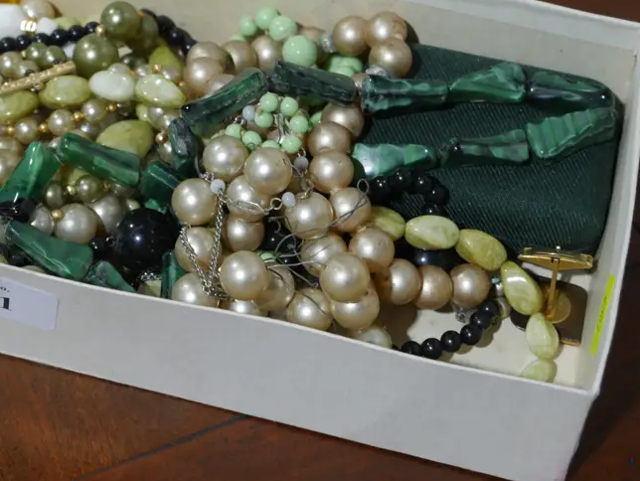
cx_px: 179
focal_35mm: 89
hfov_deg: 21.8
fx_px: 1647
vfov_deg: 16.6
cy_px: 137
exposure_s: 1/60
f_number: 5.3
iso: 500
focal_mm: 28
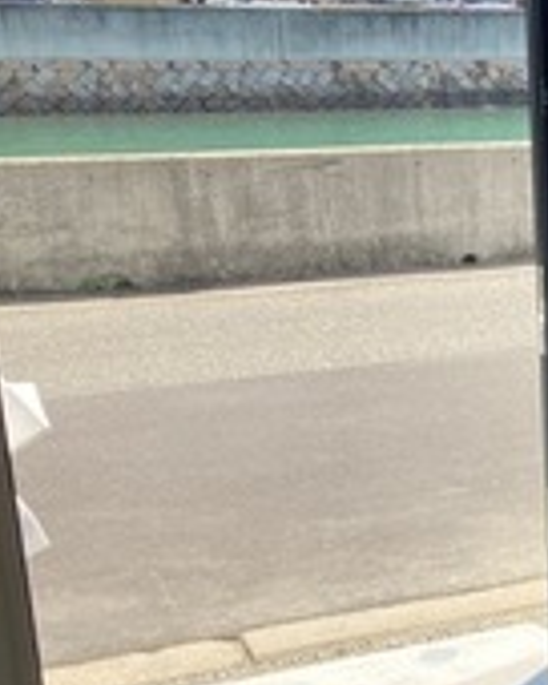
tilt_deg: -17.0
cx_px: 899
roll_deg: -2.5
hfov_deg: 17.3
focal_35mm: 77
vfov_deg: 24.6
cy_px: 463
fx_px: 1561
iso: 20
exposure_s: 1/407
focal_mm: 3.99
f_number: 1.8
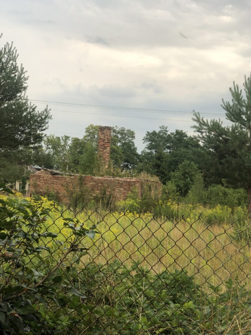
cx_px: 121
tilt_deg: +2.6
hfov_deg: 24.8
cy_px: 164
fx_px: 571
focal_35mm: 59
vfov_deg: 32.7
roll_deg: -3.9
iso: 32
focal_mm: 6
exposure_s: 1/120
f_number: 2.4
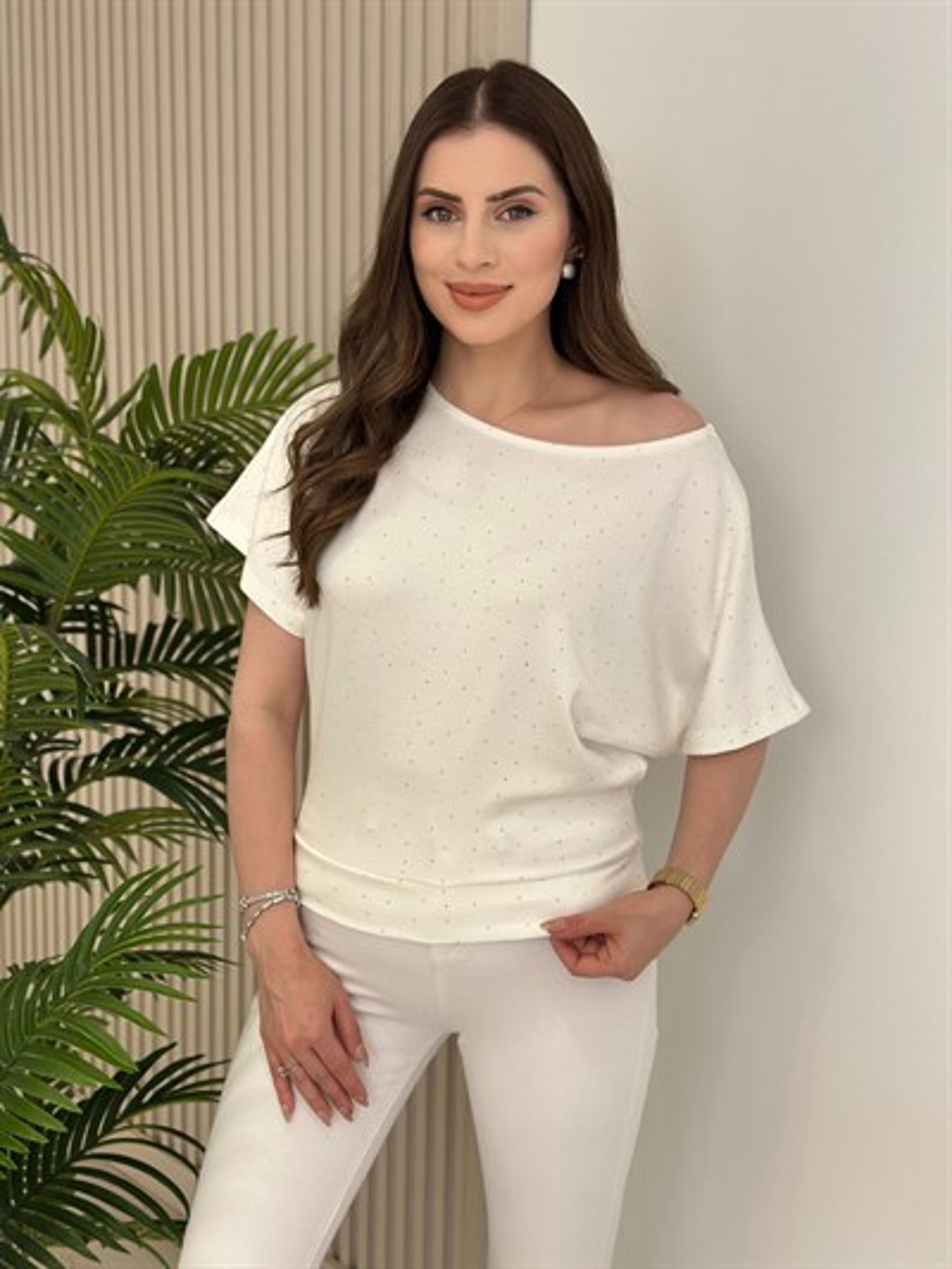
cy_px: 634
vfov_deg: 39.6
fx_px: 1759
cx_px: 476
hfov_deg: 30.3
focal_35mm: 48
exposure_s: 1/380
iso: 80
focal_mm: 6.86
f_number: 1.78
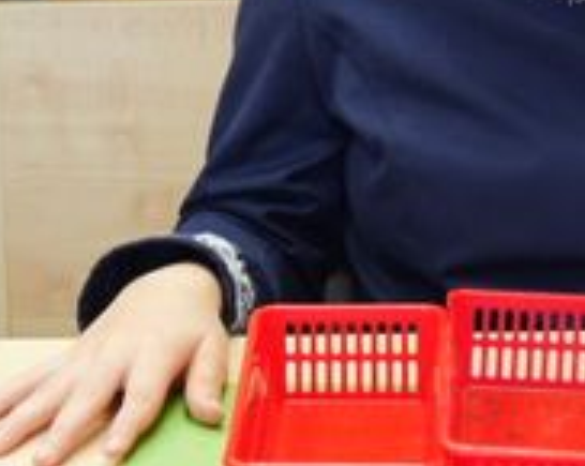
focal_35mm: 173
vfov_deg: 8.9
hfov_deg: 11.1
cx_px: 436
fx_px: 2990
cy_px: -16
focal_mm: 48
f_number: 5.6
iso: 3200
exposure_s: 1/250
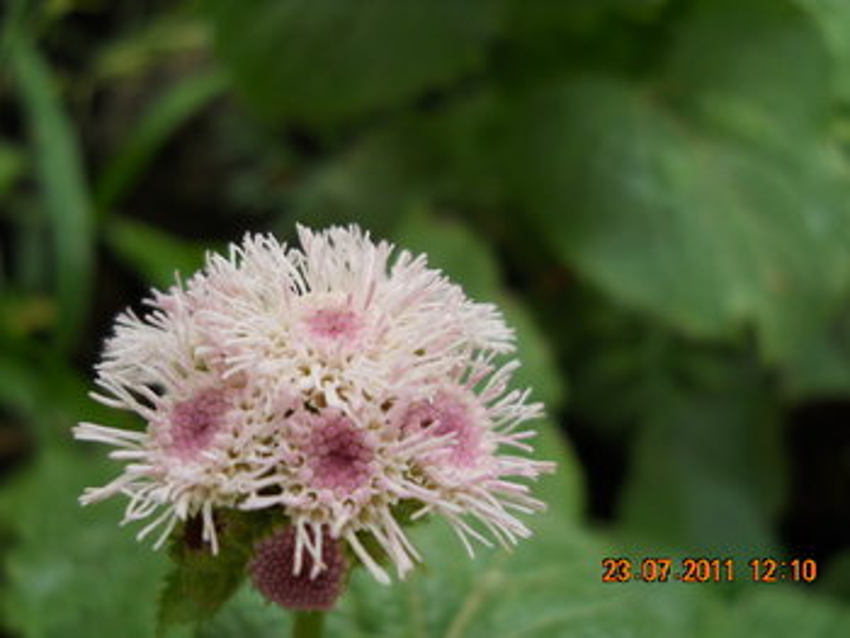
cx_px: 425
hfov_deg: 45.7
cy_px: 319
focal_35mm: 41
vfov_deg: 35.2
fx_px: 1007
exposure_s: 1/80
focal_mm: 6.72
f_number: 3.1
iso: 80
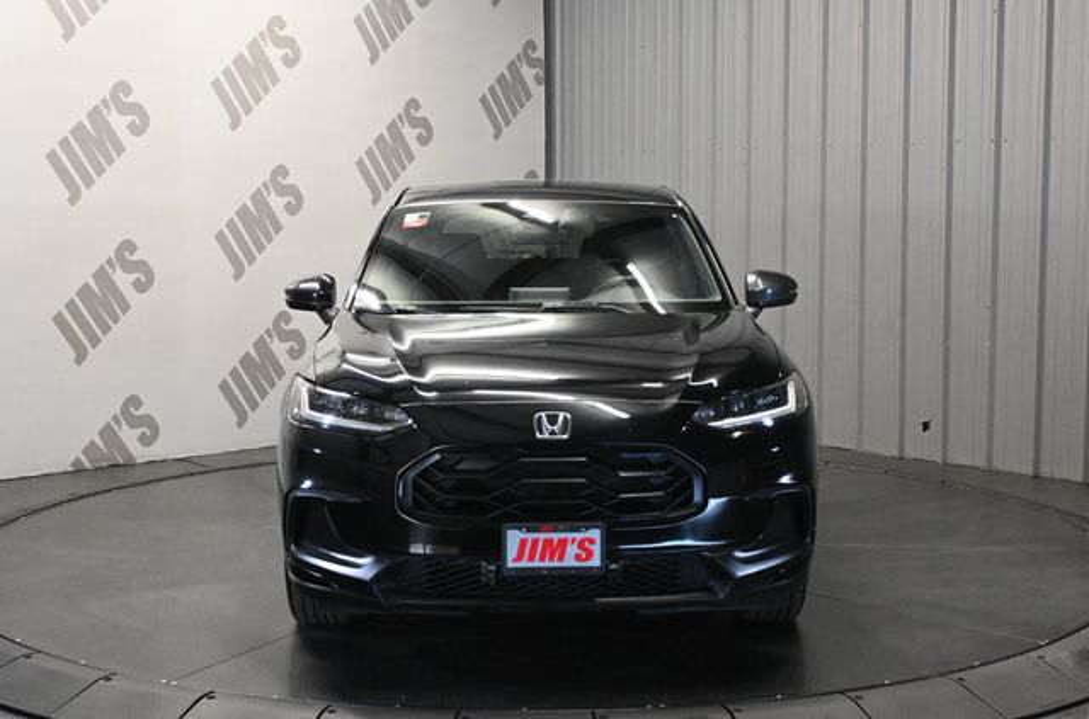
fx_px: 1425
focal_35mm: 47
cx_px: 544
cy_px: 360
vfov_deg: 28.3
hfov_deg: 41.8
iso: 5600
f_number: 5
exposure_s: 1/60
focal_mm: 31.5
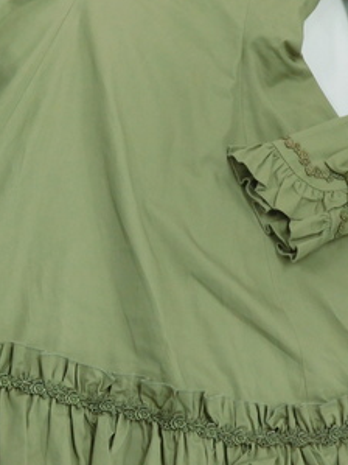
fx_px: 926
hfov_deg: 21.0
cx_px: 64
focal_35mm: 69
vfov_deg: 28.2
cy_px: 217
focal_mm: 5.7
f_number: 3.6
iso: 160
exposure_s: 1/30
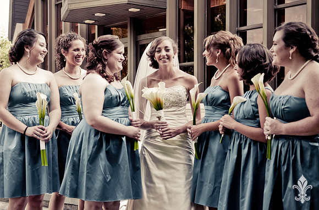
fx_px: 503
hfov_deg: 35.2
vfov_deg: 23.6
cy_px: 105
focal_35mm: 57
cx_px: 160
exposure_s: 1/250
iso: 200
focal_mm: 38
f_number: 3.2
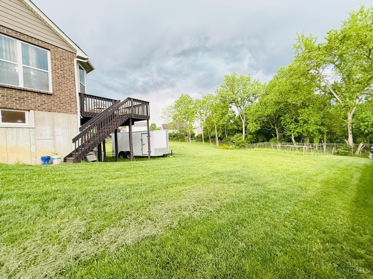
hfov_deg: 102.1
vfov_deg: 85.7
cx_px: 186
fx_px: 151
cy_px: 140
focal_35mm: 14
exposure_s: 1/60
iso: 500
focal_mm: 2.22
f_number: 2.2
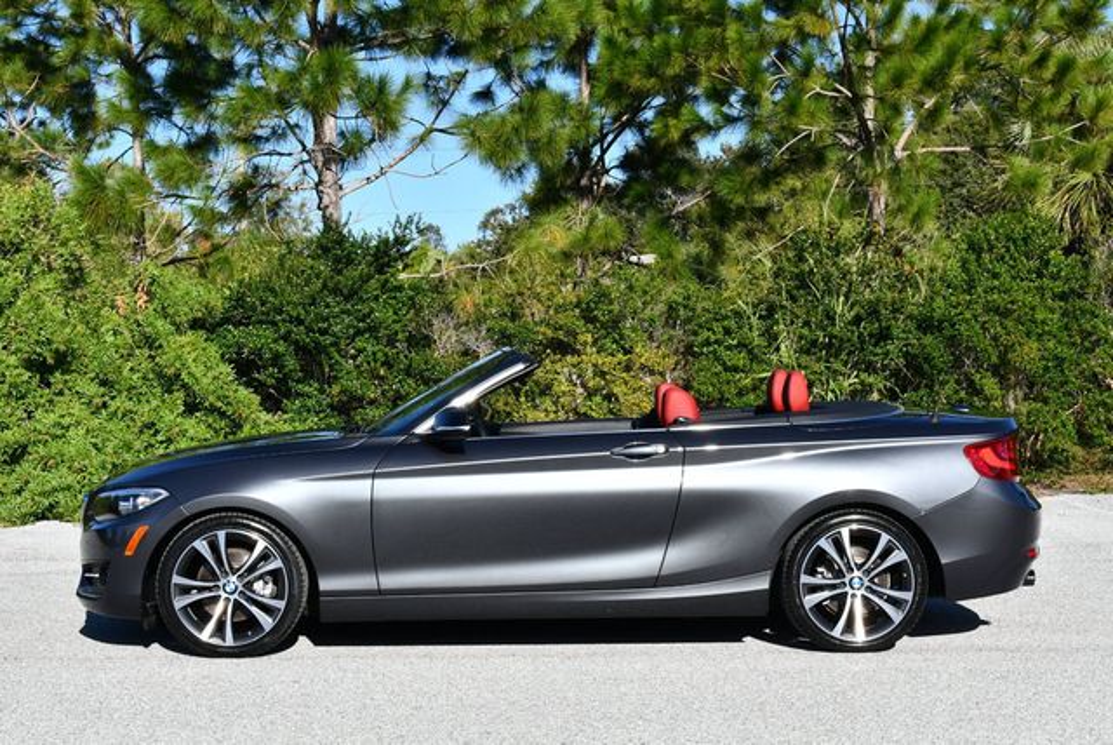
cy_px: 372
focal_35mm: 68
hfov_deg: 29.6
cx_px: 556
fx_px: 2104
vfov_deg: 20.1
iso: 110
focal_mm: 34
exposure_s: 1/250
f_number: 8
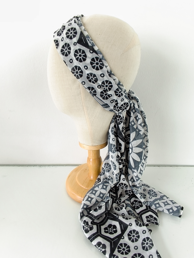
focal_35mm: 23
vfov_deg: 73.9
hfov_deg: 58.9
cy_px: 129
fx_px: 172
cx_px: 97
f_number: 2.2
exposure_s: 1/60
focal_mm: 1.65
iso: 50
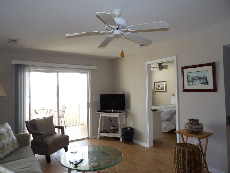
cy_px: 86
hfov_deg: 71.6
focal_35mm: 24
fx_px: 159
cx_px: 115
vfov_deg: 56.8
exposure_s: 1/33
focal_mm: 4.3
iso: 108
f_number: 3.2
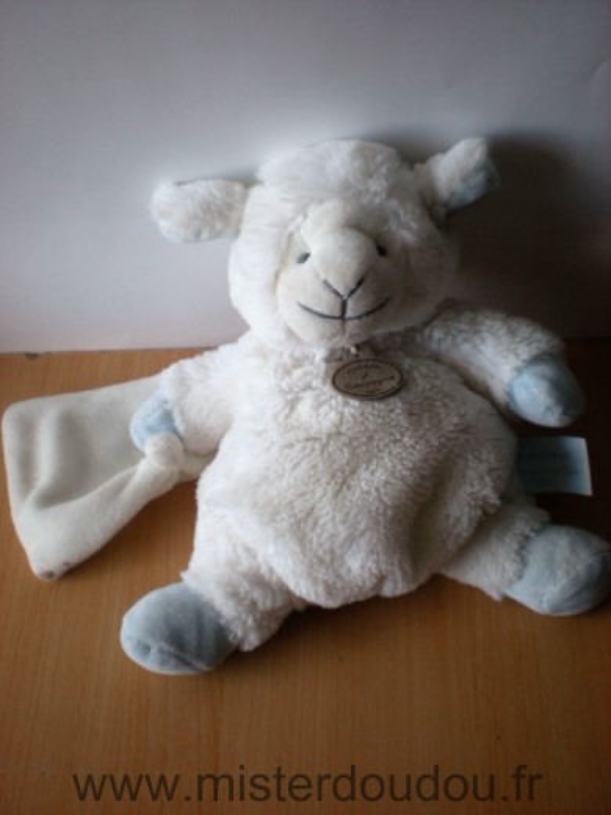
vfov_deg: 49.0
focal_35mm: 38
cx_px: 306
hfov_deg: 37.7
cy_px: 408
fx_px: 894
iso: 180
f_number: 3.1
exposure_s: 1/59.8
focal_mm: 6.3
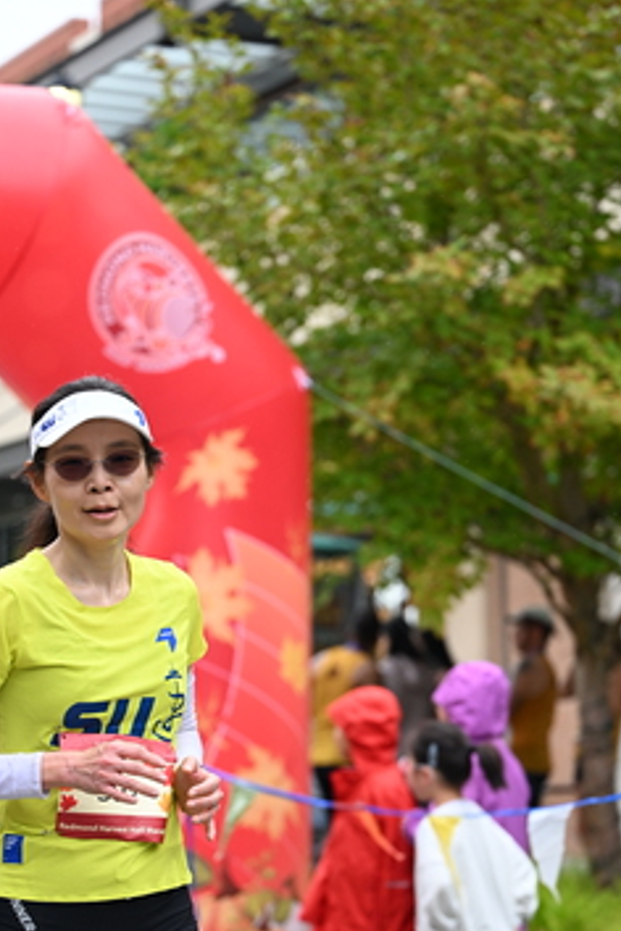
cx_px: 286
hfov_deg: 12.2
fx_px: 2898
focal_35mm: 112
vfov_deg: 18.2
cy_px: 652
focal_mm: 72
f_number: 2.8
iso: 1000
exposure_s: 1/1600
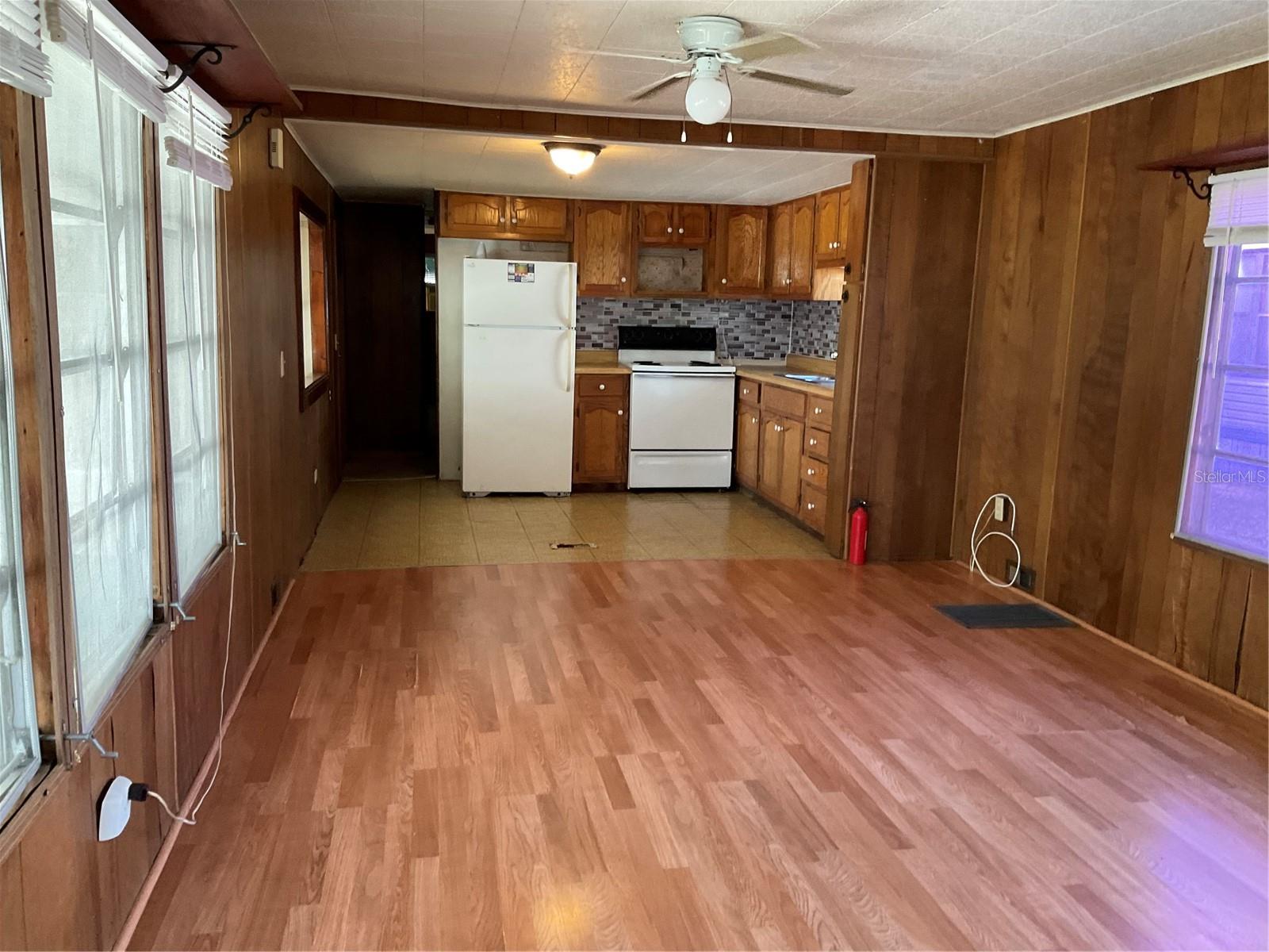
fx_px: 1063
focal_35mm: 29
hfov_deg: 61.7
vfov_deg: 48.2
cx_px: 634
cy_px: 476
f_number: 1.8
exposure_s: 1/60
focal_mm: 3
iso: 160
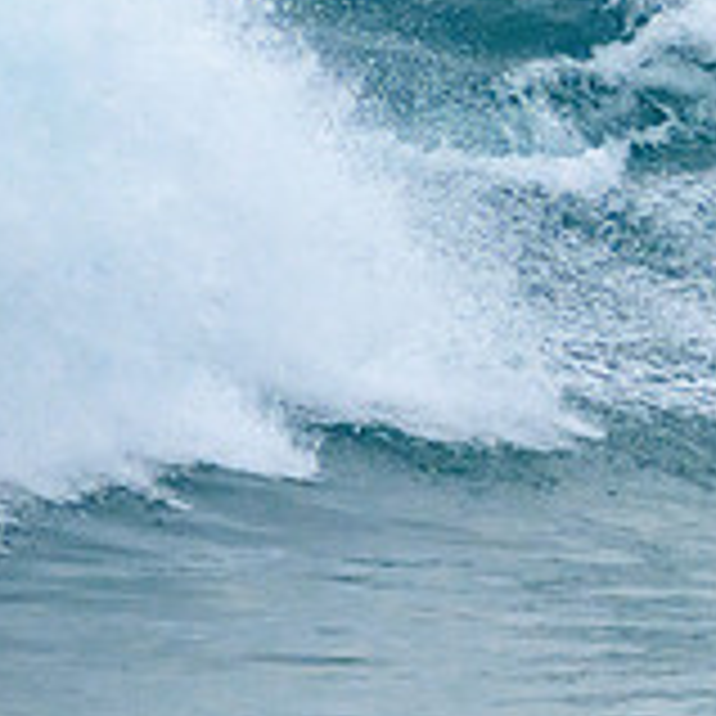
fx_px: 39876
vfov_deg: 1.0
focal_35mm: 1704
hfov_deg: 1.0
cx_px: 1771
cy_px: 225
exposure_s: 1/1250
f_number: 5.6
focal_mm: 400
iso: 500
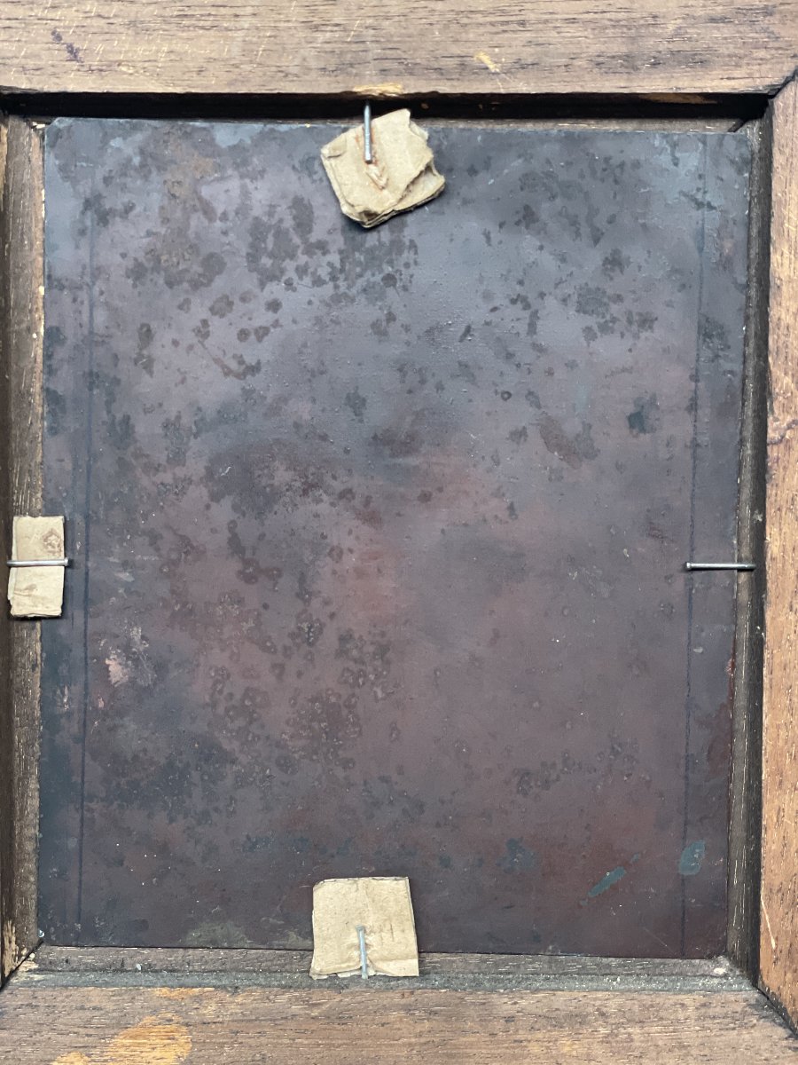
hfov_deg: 28.0
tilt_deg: -9.7
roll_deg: +0.0
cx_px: 399
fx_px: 1598
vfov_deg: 36.8
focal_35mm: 52
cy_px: 532
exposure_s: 1/66
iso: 200
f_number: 2
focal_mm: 6
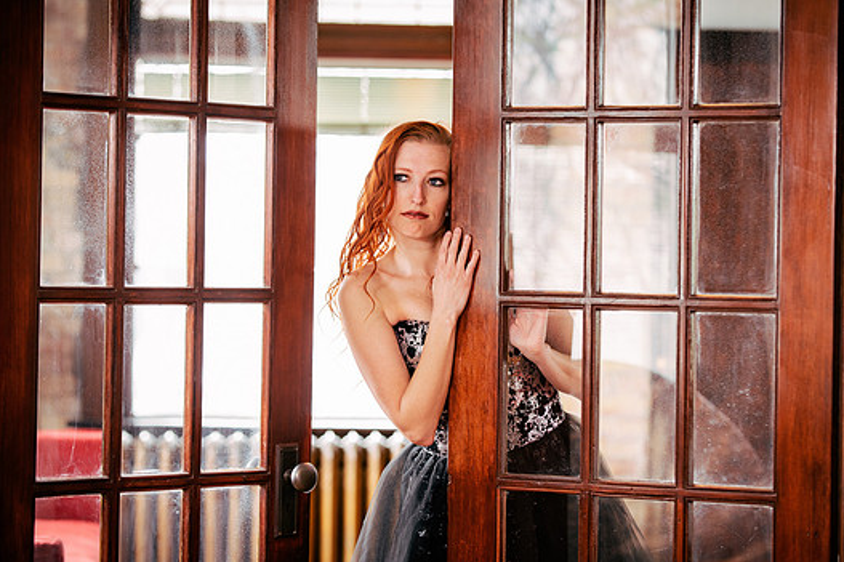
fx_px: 2836
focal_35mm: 121
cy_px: 283
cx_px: 448
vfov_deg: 11.3
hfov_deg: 16.9
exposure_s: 1/125
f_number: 3.2
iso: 800
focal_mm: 110
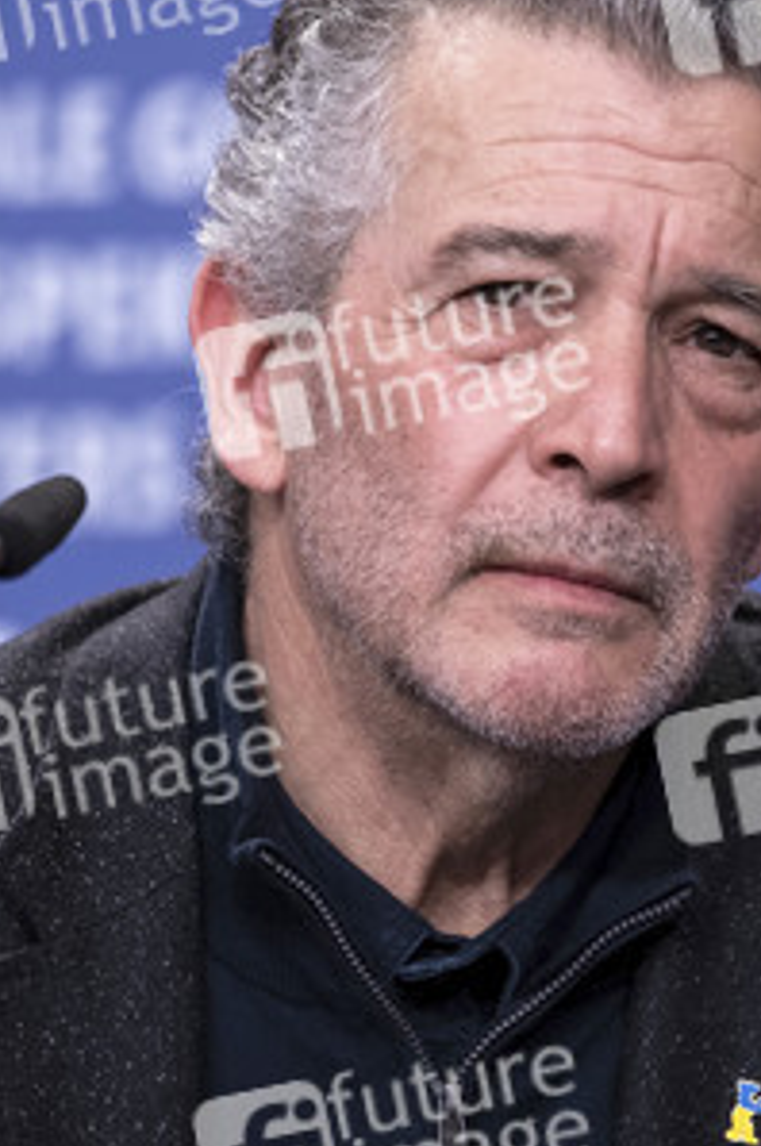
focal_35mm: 282
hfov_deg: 4.9
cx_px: 503
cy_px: 561
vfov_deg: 7.3
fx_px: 8962
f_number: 2.8
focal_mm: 140
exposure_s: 1/125
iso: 1250
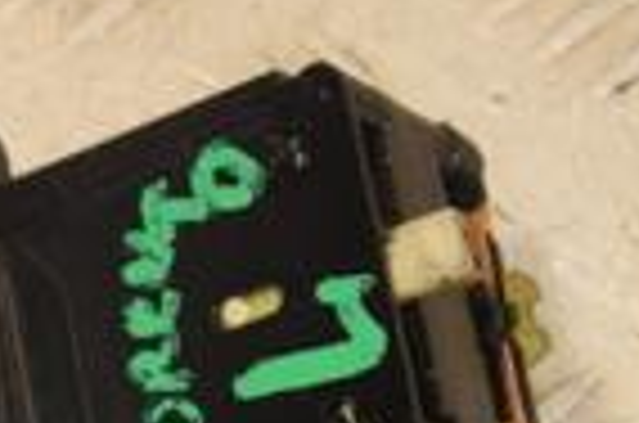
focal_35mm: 267
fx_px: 4729
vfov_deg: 5.1
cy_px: 297
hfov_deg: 7.7
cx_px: -130
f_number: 8
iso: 800
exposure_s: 1/200
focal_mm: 42
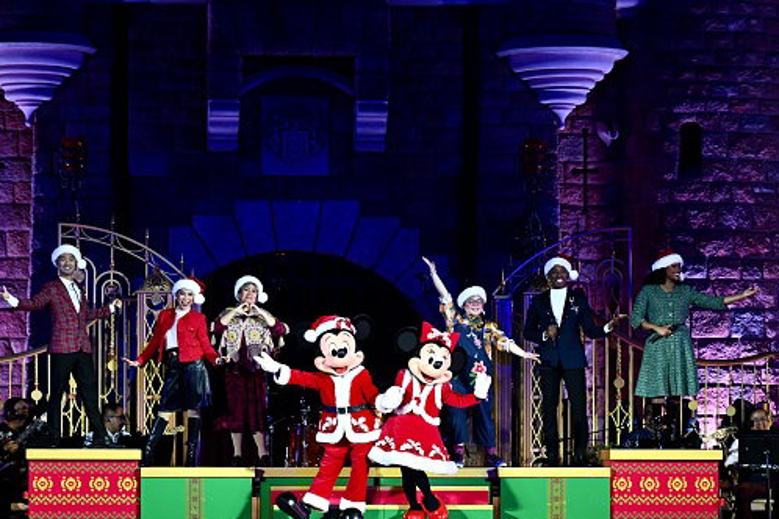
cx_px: 327
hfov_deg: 14.3
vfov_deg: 9.6
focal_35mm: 143
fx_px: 3094
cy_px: 300
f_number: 4
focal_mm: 120
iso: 180
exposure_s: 1/80
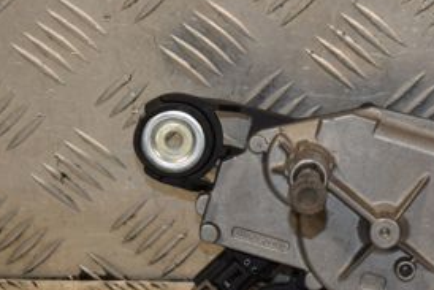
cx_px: 451
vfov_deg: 6.8
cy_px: 197
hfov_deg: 10.0
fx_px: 2448
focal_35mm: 203
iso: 800
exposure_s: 1/200
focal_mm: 58
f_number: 6.3
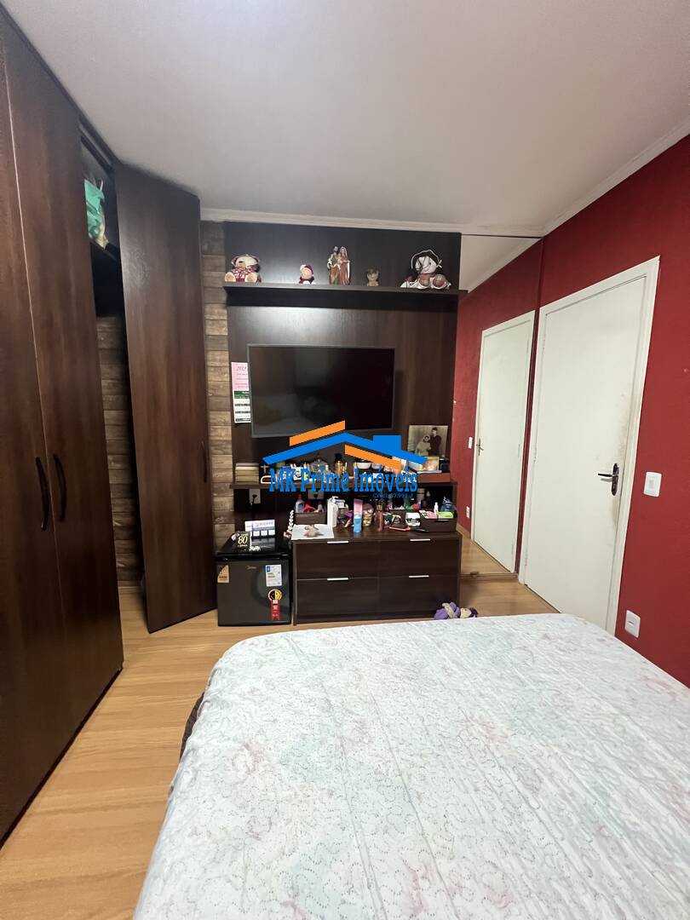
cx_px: 345
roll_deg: +0.2
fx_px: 346
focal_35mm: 13
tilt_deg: -8.4
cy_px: 460
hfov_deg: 89.9
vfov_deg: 106.2
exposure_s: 1/60
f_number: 1.8
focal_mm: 1.57
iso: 800
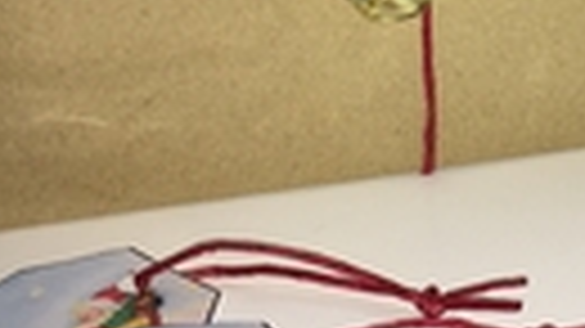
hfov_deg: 19.1
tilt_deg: -20.9
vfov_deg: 10.8
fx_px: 1690
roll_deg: -0.8
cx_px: 572
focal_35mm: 109
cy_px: -101
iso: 25
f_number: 2.2
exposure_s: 1/48
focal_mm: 4.15
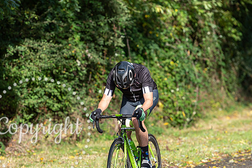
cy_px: 101
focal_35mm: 201
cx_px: 124
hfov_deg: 10.2
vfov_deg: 6.8
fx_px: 1407
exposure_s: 1/1250
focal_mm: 160
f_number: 4
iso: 200
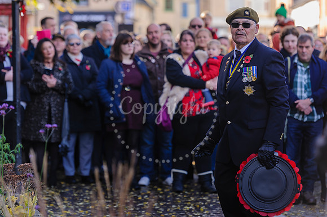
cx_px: 185
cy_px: 96
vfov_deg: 8.2
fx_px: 1524
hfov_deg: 12.2
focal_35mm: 168
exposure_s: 1/350
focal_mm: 145
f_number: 4
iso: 400
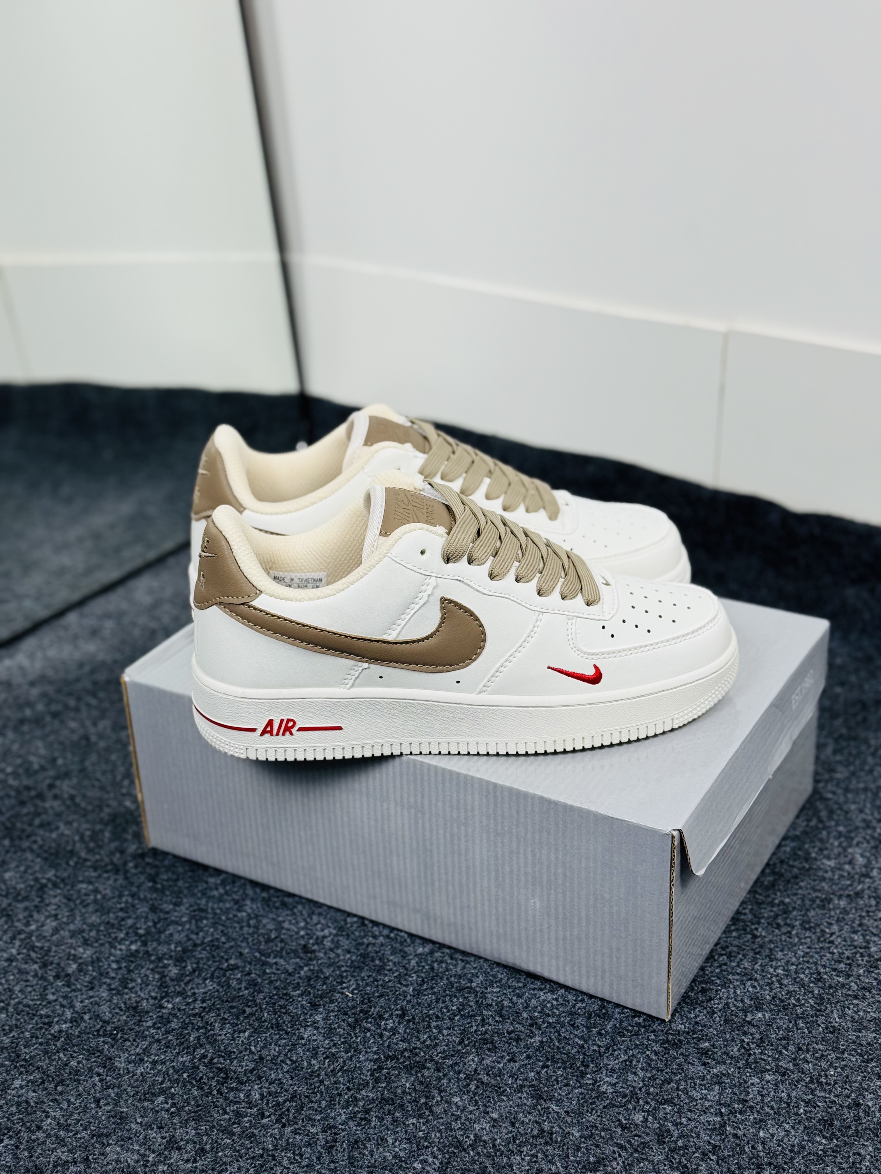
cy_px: 587
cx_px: 440
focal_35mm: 48
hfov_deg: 30.3
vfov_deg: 39.7
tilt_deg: -27.8
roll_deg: +2.5
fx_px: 1629
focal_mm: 6.76
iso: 50
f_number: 1.78
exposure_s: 1/121
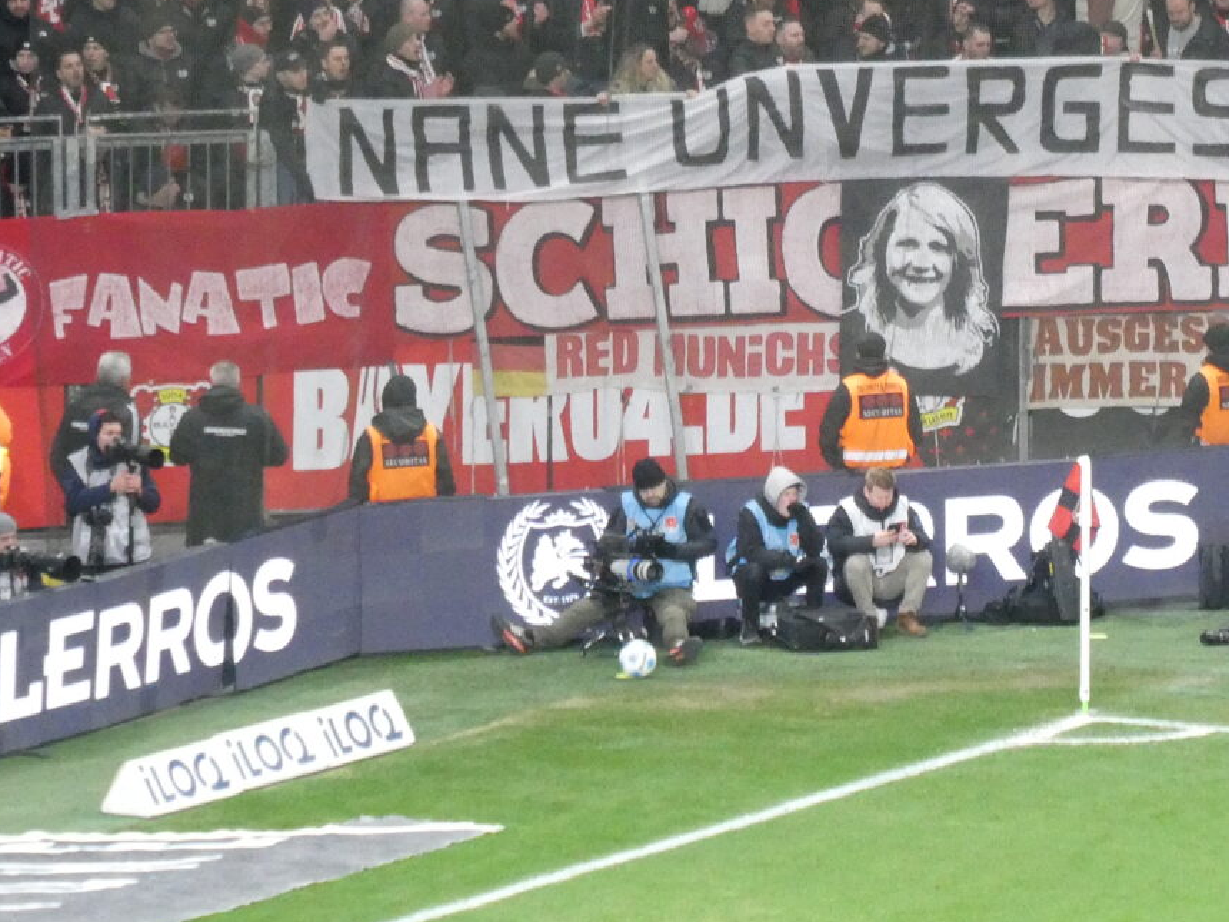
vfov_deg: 2.7
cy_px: 196
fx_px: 19811
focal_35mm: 558
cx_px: 819
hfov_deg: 3.6
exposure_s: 1/100
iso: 1000
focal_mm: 53.8
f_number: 5.8
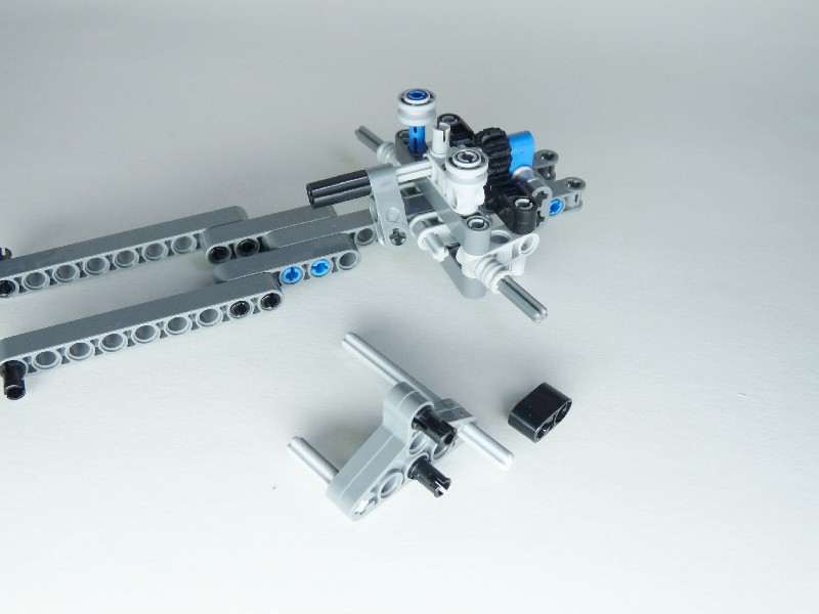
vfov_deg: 40.7
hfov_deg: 52.6
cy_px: 307
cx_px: 410
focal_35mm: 35
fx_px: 828
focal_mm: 6.2
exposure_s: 1/40
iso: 100
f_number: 3
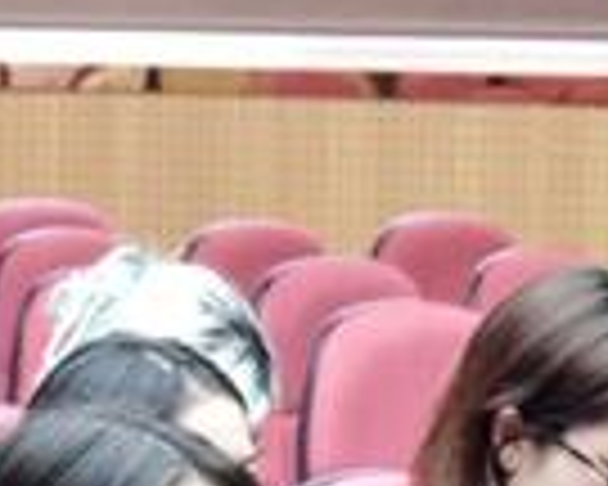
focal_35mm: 438
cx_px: 306
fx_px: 7882
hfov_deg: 4.4
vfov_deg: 3.5
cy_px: 1141
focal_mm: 52.7
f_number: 9
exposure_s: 1/125
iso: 8000
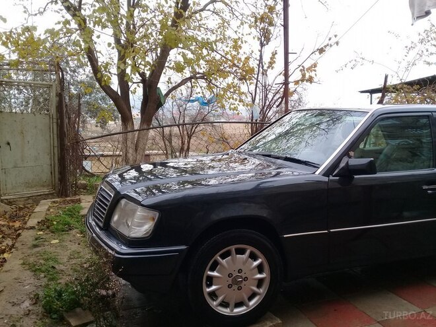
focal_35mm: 31
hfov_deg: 58.4
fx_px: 390
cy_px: 164
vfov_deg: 45.4
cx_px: 218
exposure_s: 1/40
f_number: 2.2
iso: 64
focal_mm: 3.3
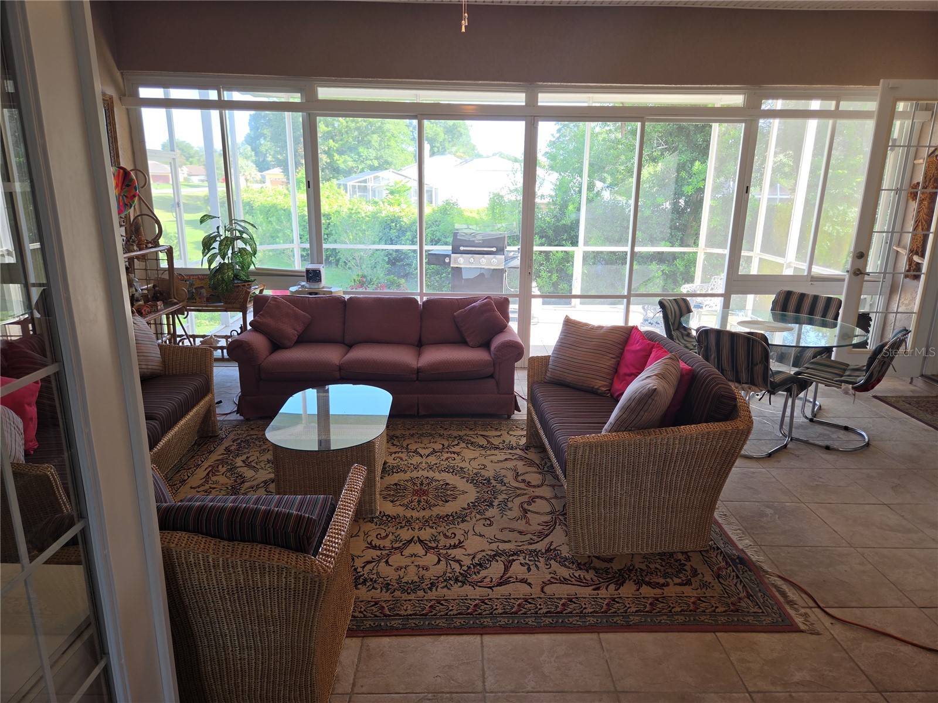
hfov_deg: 73.9
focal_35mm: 23
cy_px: 352
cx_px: 469
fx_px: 623
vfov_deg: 58.9
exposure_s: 1/120
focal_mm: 5.4
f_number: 1.8
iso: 40
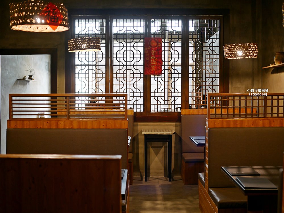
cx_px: 142
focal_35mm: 50
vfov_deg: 29.1
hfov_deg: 38.2
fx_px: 410
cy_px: 106
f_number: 1.8
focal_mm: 25
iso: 250
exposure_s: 1/60
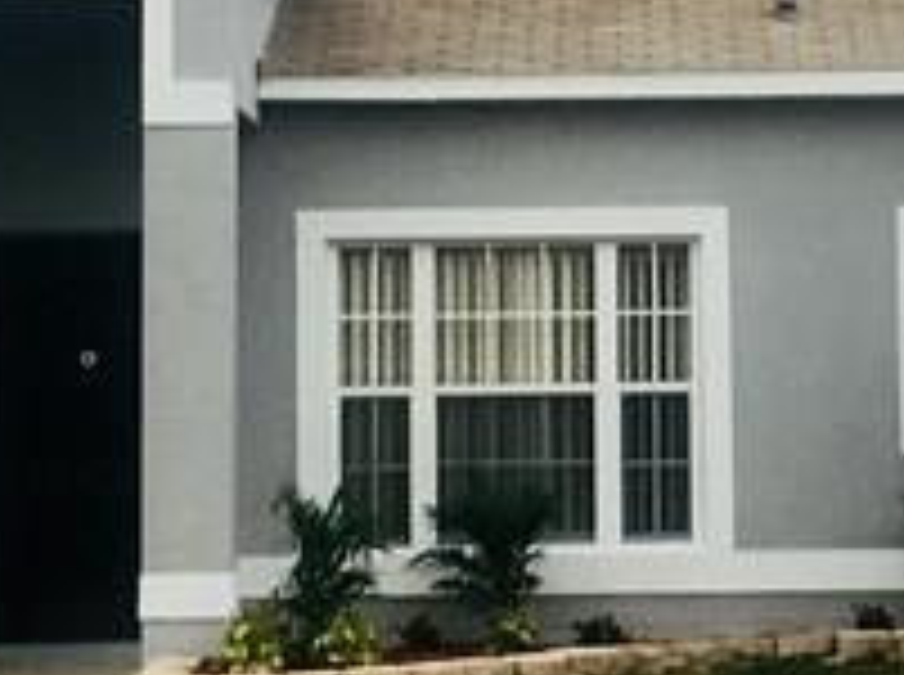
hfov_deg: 13.2
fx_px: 3858
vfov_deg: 9.9
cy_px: 63
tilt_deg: +5.9
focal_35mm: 148
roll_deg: +0.1
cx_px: 832
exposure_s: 1/625
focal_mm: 4.15
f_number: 2.2
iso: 25
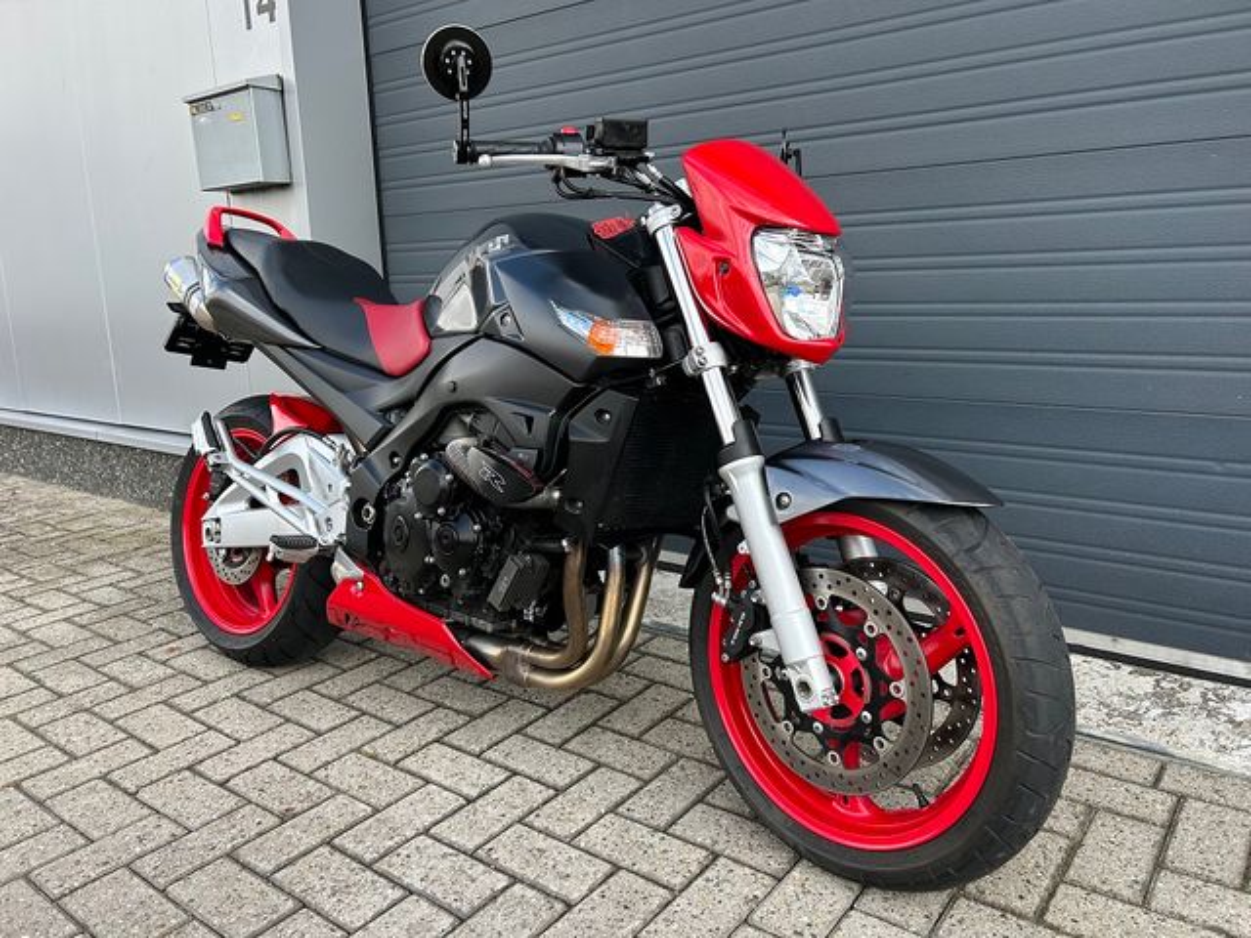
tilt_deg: -10.9
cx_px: 626
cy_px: 469
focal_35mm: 26
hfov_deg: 67.3
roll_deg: +1.5
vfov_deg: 53.1
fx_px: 940
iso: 50
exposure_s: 1/621
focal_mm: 5.7
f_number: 1.5
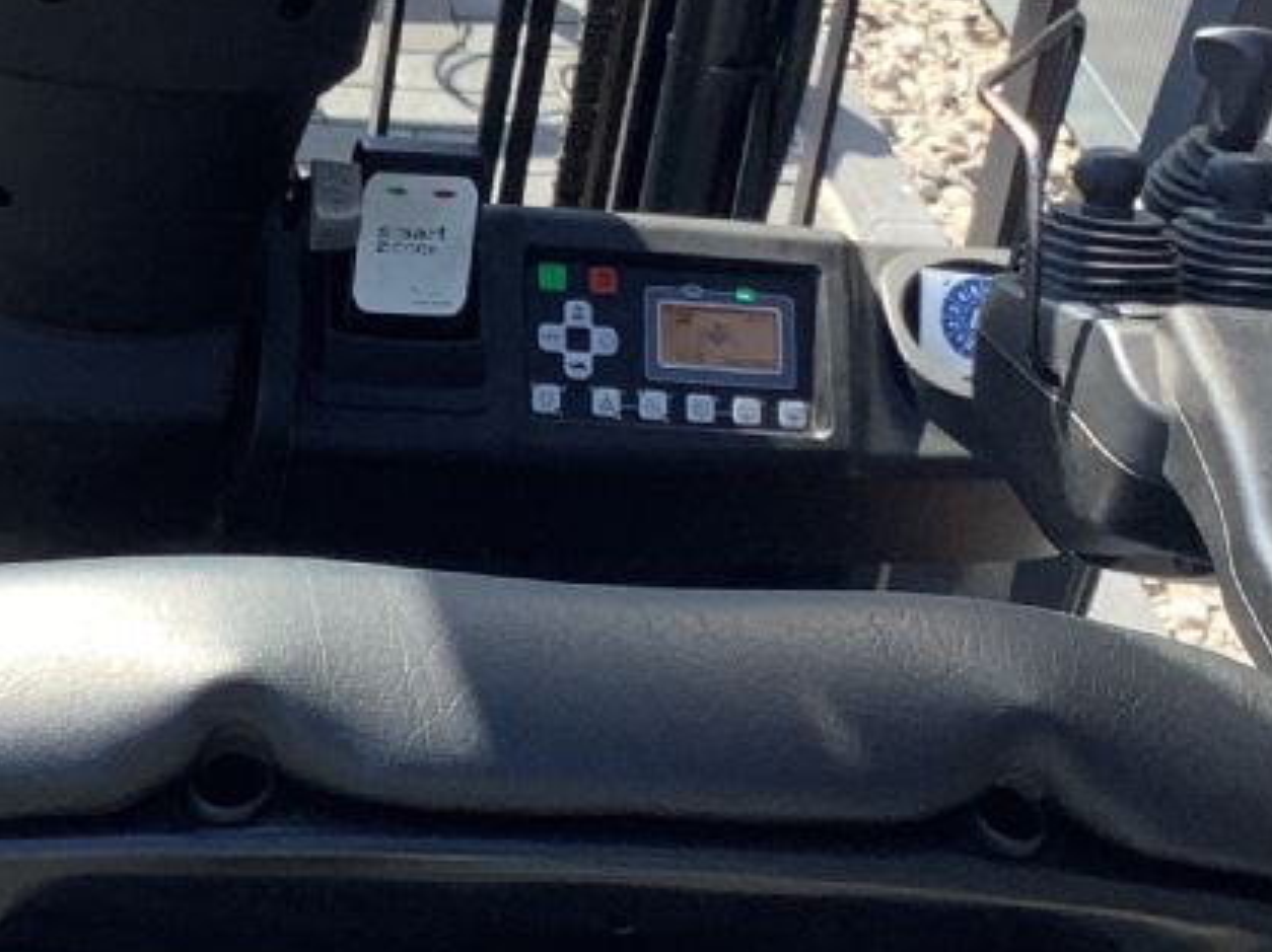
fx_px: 3489
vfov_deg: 15.5
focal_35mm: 95
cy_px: 207
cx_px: 432
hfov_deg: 20.6
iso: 25
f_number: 2.4
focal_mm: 3.3
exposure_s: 1/365
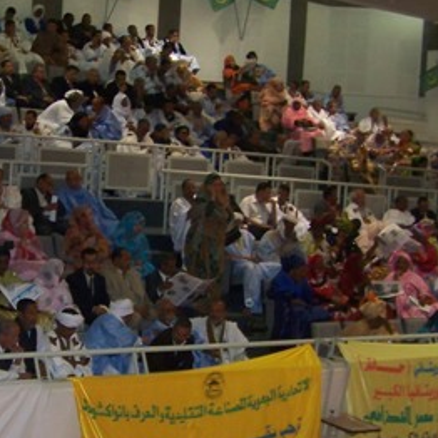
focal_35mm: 81
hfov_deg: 21.2
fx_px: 1160
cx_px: 116
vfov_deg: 21.3
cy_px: 294
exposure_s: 1/30
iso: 200
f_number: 2.8
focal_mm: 5.85
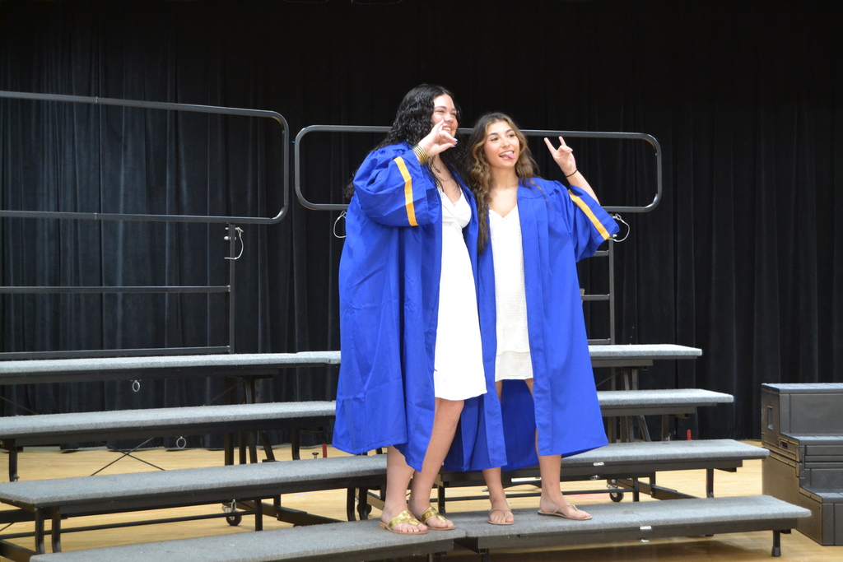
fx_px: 1405
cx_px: 422
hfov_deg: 33.4
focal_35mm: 60
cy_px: 281
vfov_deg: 22.6
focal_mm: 40
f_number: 5
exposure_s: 1/60
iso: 2000
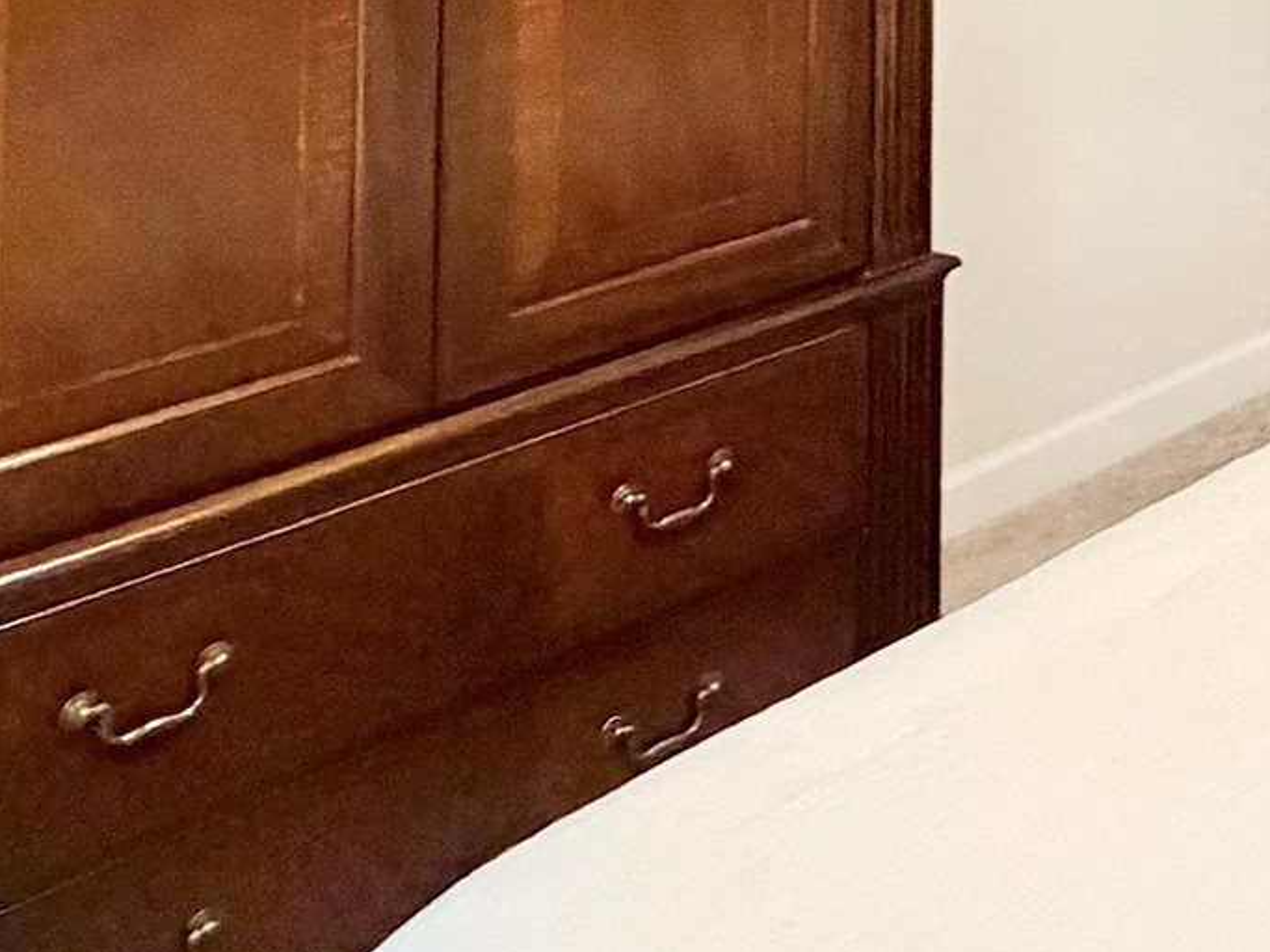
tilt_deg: +1.9
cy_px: -630
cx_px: 1900
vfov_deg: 19.1
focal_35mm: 63
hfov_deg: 24.2
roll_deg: +0.8
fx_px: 2311
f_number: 2.2
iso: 640
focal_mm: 2.22
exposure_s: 1/60
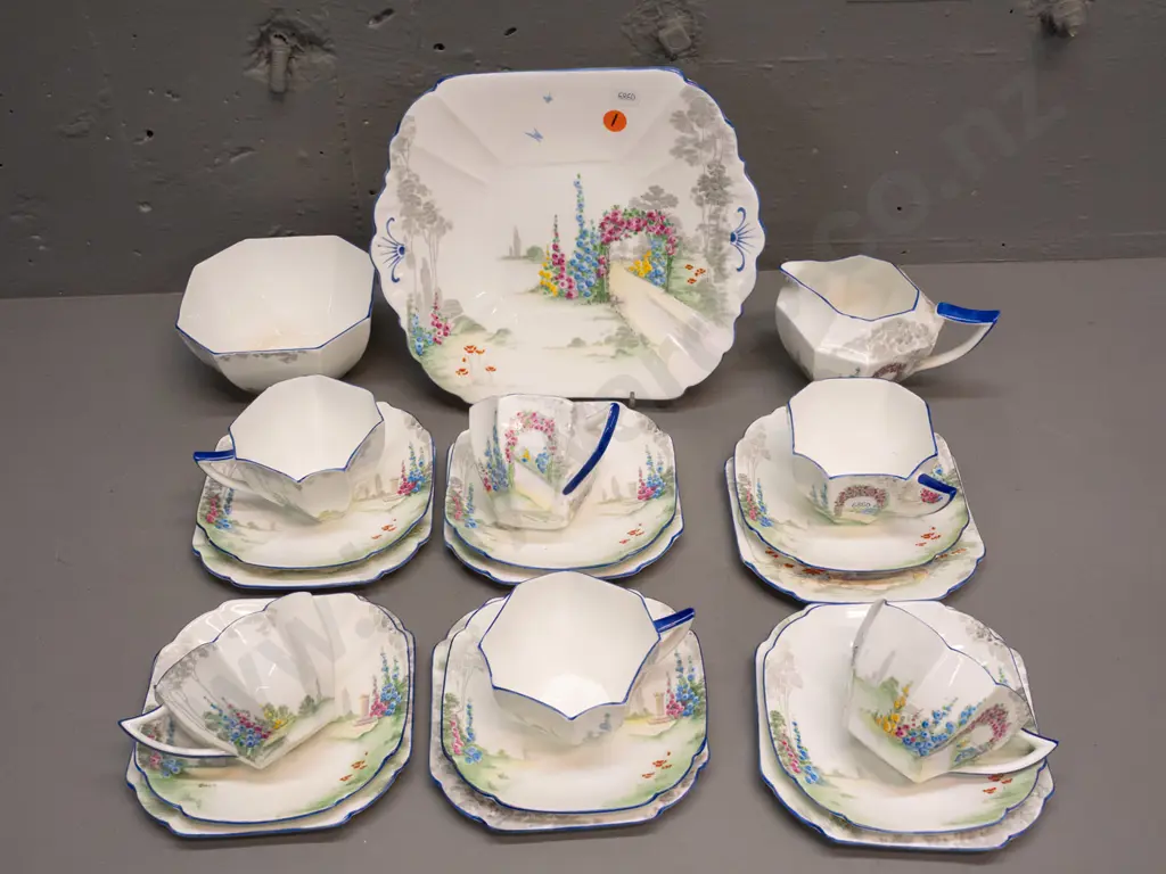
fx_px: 1280
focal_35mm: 38
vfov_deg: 37.7
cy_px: 437
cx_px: 583
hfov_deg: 49.0
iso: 3200
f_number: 7.1
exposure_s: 1/250
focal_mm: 19
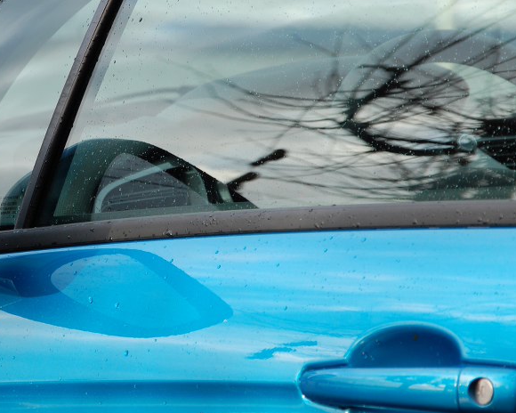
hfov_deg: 7.1
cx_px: 173
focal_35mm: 273
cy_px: 188
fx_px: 4169
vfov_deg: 5.7
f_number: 5.6
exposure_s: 1/250
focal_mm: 110
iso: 400
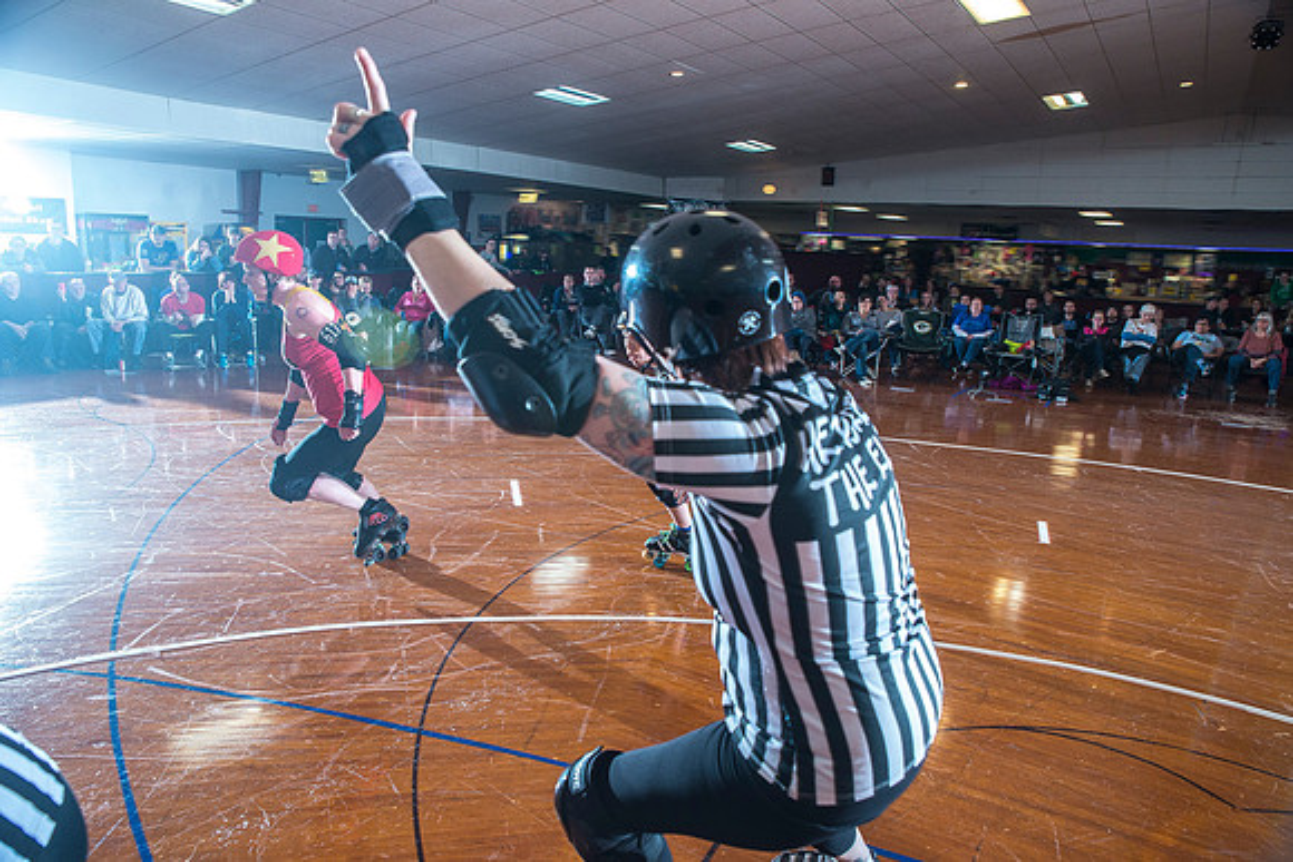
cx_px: 646
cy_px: 431
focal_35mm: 24
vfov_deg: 53.2
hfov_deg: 73.7
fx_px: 862
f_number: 5.6
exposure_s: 1/160
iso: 800
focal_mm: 24
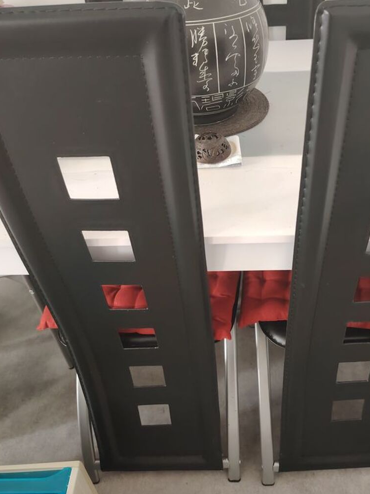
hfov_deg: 43.8
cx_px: 229
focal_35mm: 32
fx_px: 456
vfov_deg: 56.7
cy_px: 226
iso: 2072
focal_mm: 5.25
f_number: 1.75
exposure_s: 1/33.3
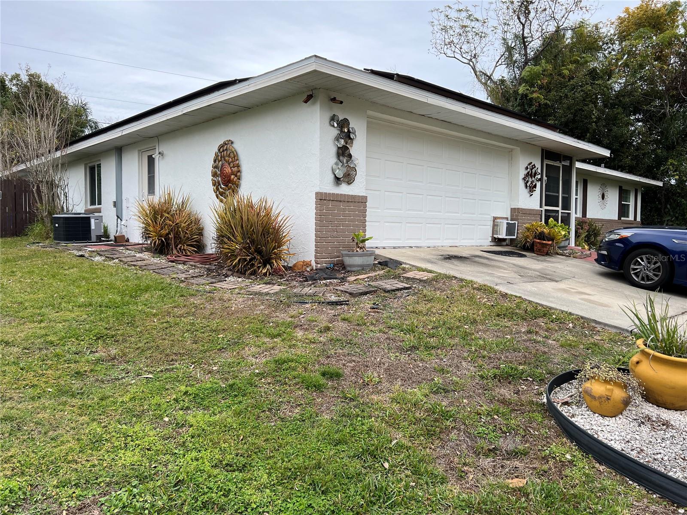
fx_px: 516
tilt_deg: -1.8
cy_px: 258
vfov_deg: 53.1
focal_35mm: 26
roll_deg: -0.6
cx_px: 344
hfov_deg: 67.3
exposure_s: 1/445
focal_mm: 5.7
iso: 50
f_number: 1.5
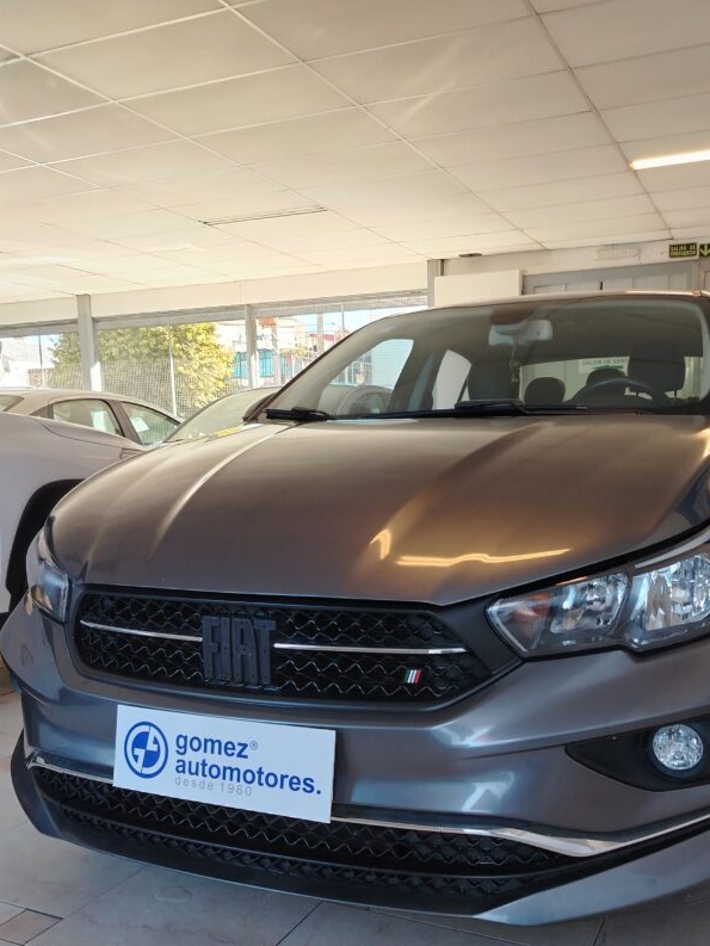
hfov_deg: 45.2
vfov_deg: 57.6
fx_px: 848
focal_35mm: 31
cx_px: 433
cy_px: 591
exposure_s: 1/50
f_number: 1.75
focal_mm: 5.25
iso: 303
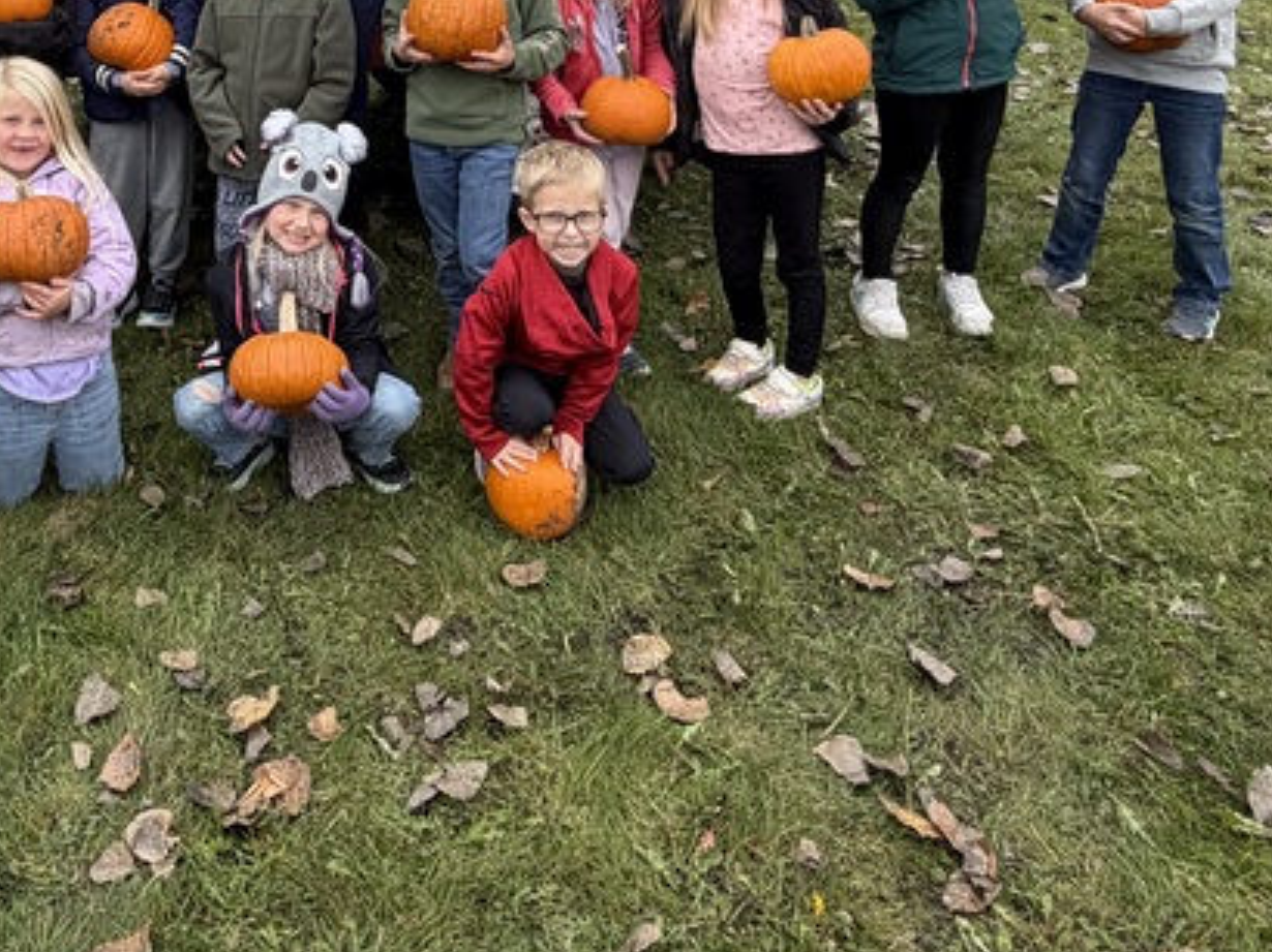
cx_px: 310
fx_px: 1285
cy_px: 22
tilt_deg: -13.5
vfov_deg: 36.9
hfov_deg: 50.4
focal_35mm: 35
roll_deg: +1.2
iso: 50
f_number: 2.2
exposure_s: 1/502
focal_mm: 2.22
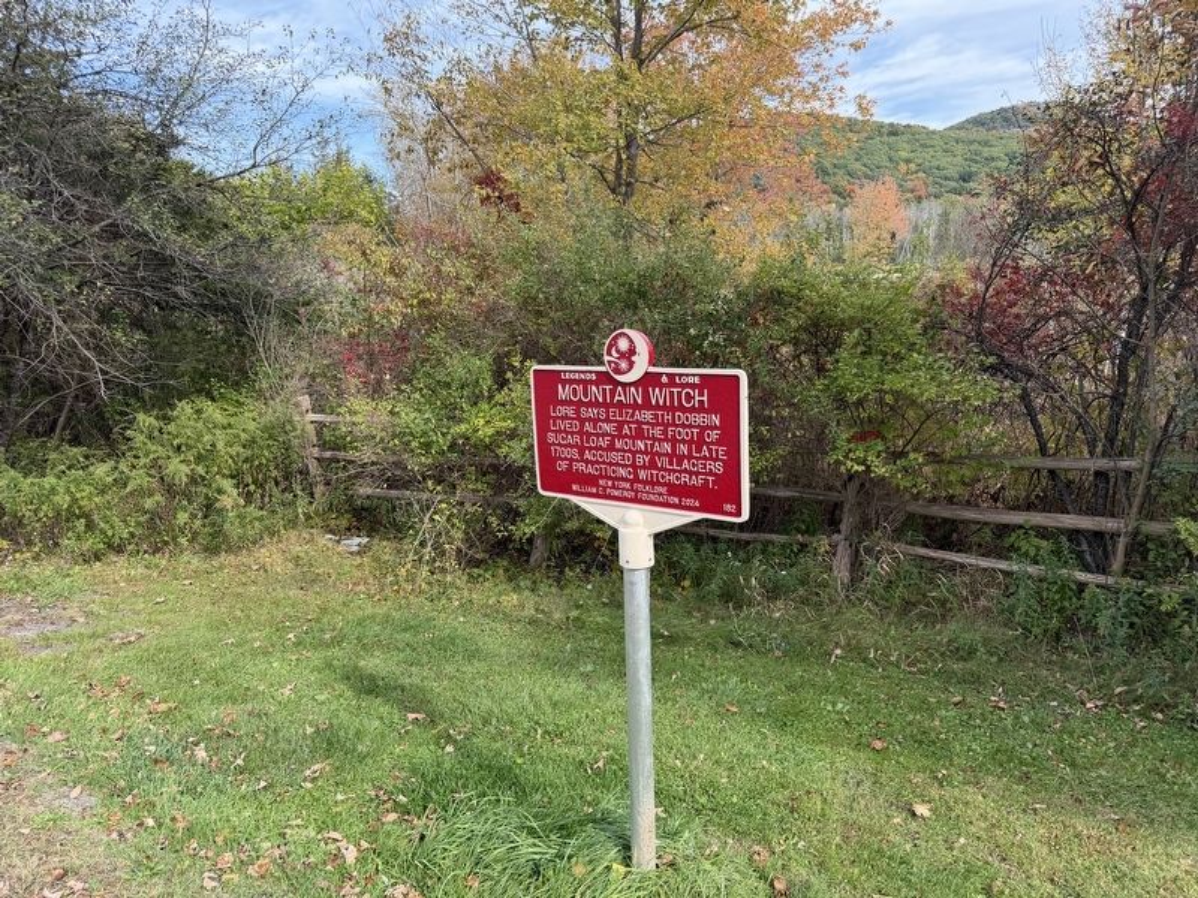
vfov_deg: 56.8
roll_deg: +1.4
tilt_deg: -12.0
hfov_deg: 71.6
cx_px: 599
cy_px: 449
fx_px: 831
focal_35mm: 24
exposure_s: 1/1174
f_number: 1.78
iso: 100
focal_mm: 6.76
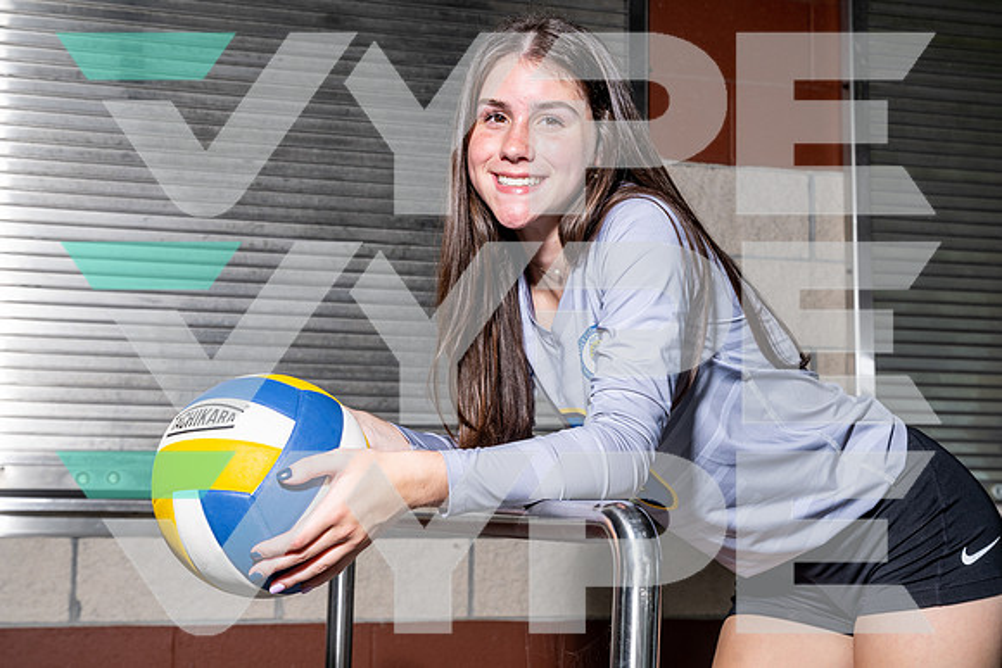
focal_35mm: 56
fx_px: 1559
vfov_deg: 24.2
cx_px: 501
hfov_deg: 35.6
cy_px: 334
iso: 100
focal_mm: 56
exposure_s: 1/125
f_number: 8
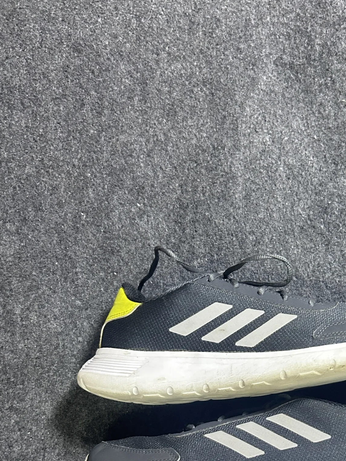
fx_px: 586
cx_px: 262
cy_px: 373
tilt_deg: -65.1
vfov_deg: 41.0
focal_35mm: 44
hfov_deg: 32.2
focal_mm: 5.7
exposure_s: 1/50
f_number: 1.5
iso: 500
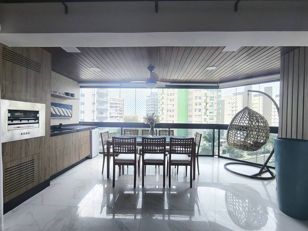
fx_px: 142
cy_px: 116
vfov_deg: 78.1
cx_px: 154
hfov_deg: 94.5
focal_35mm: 16
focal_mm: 1.65
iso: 50
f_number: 2.2
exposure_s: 1/203
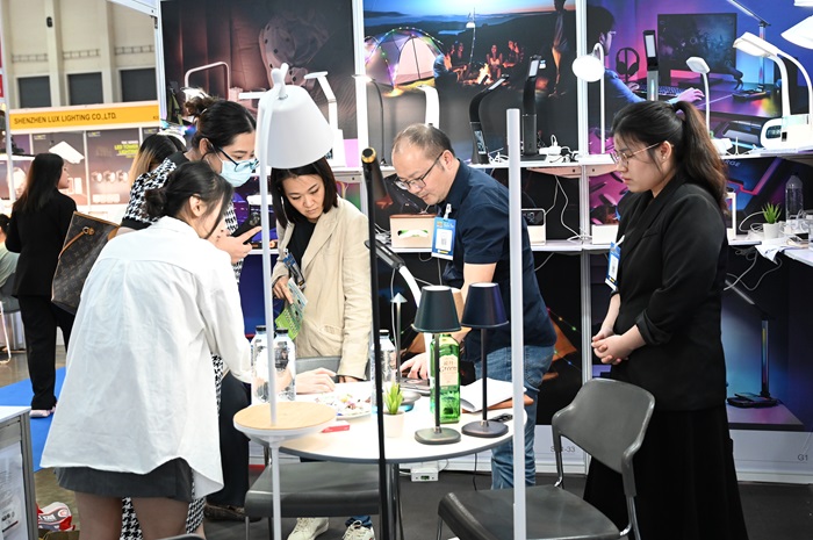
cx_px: 406
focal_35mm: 39
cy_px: 270
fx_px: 880
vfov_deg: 34.1
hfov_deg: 49.6
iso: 3200
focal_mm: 39
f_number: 4
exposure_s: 1/250
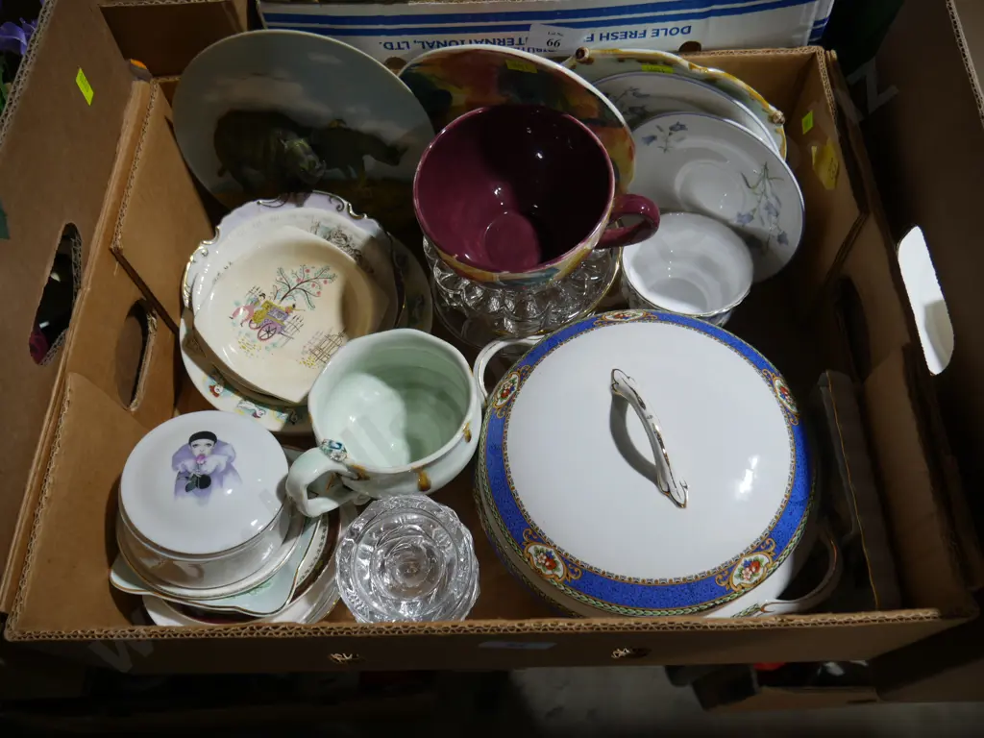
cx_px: 492
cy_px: 369
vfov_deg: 49.7
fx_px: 796
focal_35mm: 28
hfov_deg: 63.4
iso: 200
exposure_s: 1/100
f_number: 3.5
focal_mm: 14
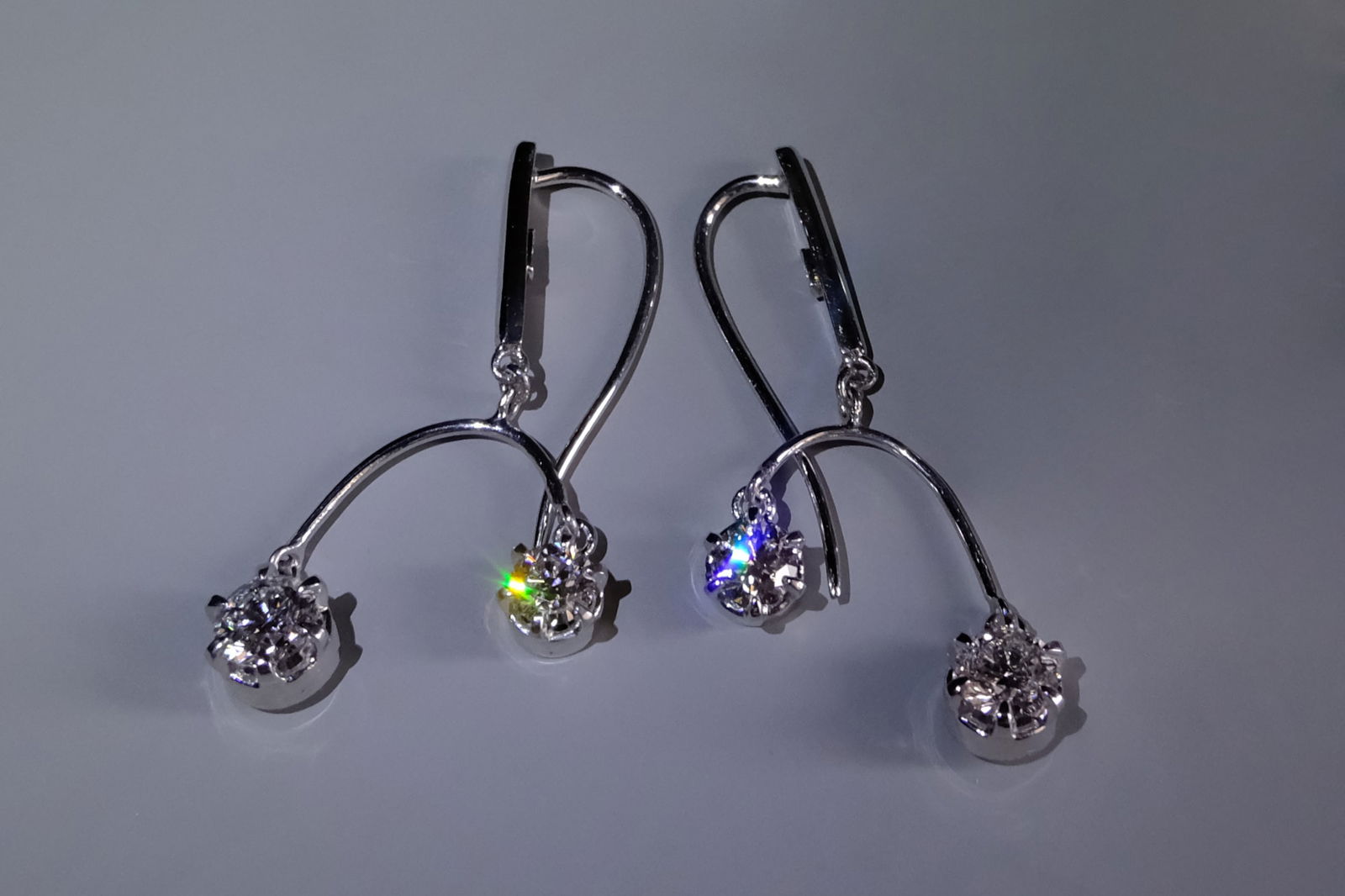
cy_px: 448
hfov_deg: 63.7
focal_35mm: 29
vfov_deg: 44.9
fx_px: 1083
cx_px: 672
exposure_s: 1/8
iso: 1600
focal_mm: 19.2
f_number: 7.1
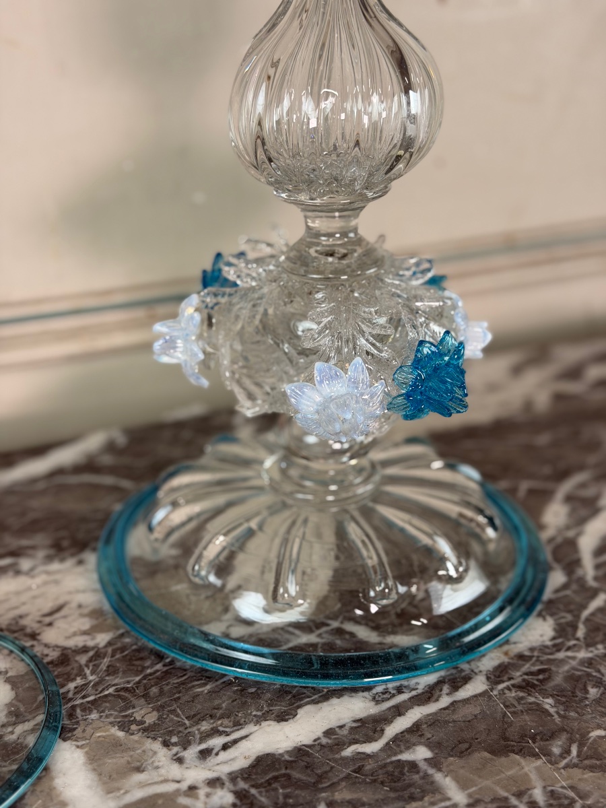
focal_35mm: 48
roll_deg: +0.2
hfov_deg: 30.3
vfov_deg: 39.7
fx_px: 1120
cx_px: 303
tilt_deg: -23.7
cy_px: 404
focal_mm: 6.76
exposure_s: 1/50
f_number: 1.78
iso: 64
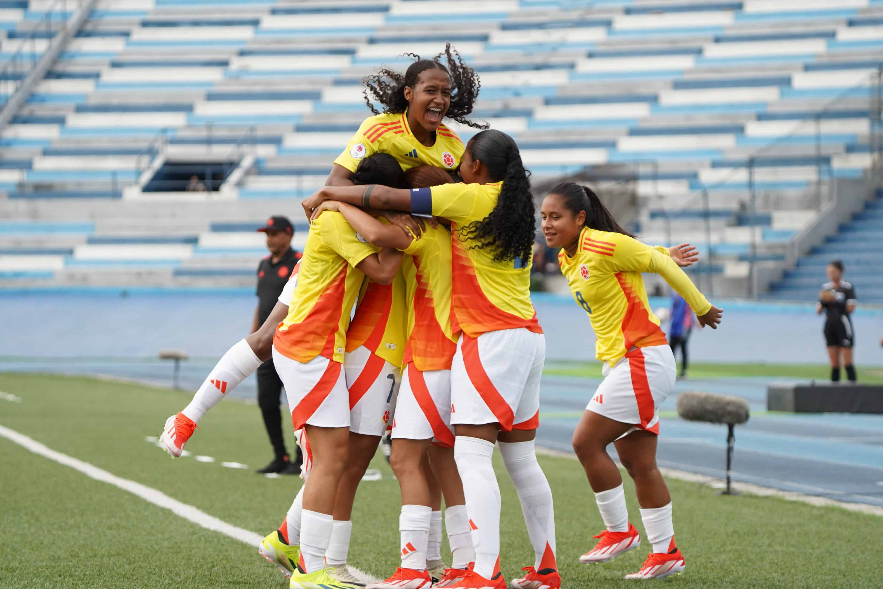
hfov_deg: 10.3
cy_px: 294
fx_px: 4905
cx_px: 442
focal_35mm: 200
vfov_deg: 6.9
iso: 2500
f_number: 5.6
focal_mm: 200
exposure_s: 1/4000
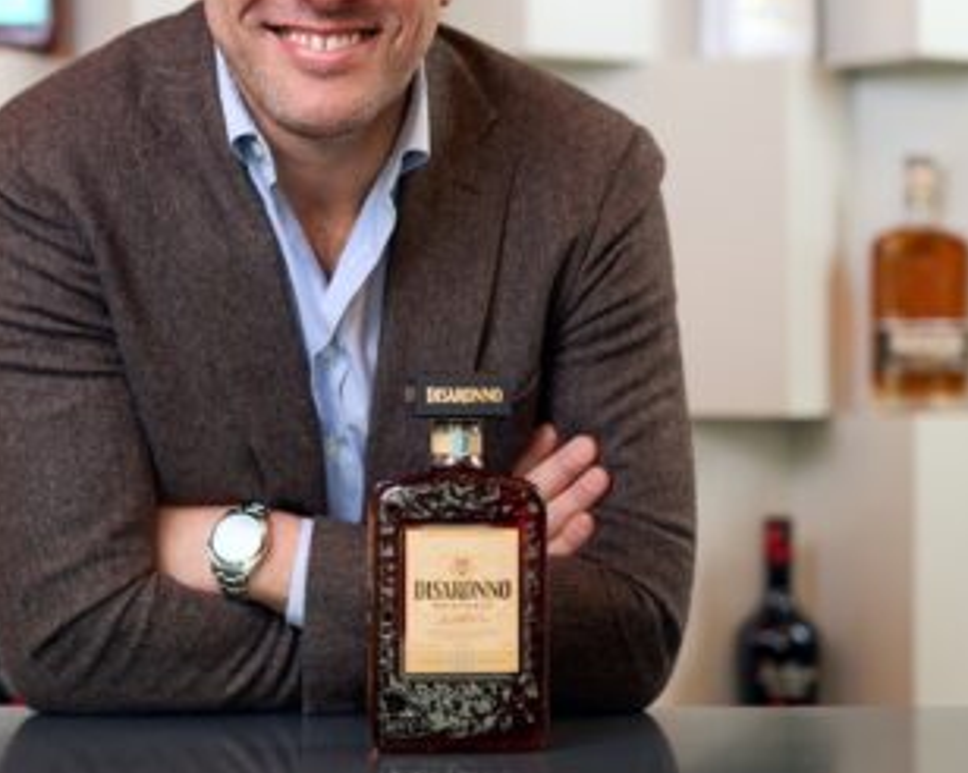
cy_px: 226
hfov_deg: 19.9
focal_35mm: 96
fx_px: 2749
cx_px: 361
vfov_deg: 16.0
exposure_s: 1/160
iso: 64
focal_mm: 50
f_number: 2
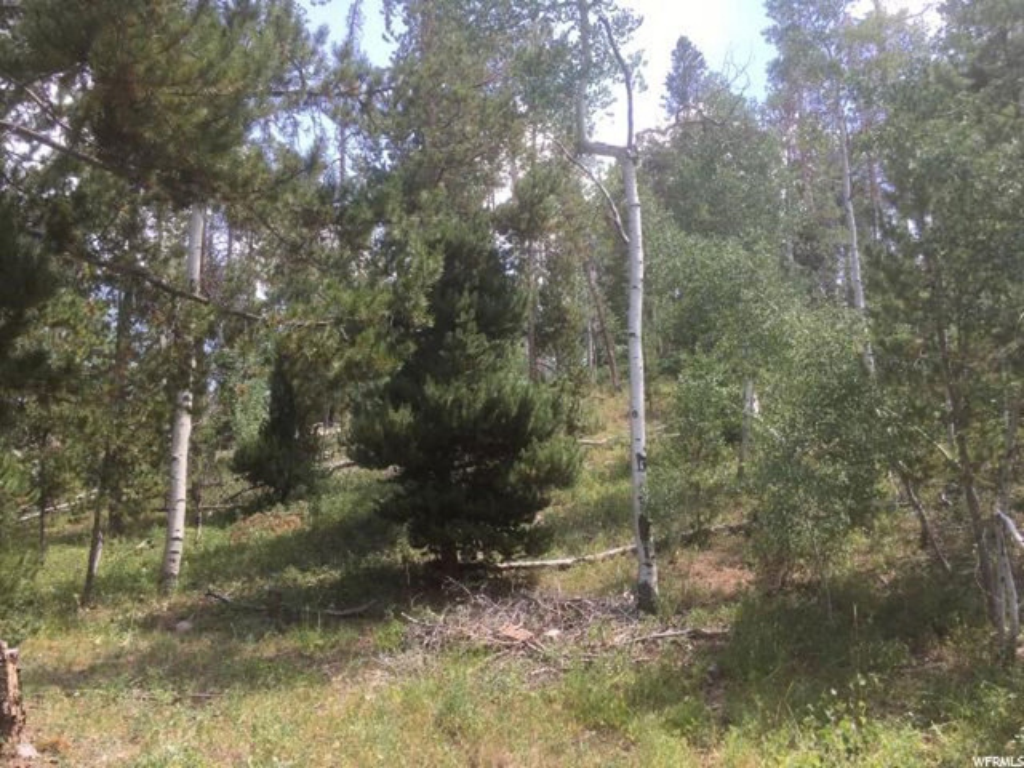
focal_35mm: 29
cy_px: 384
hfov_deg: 61.7
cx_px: 512
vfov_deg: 48.2
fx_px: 858
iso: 25
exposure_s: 1/313
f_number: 2.2
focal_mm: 4.15
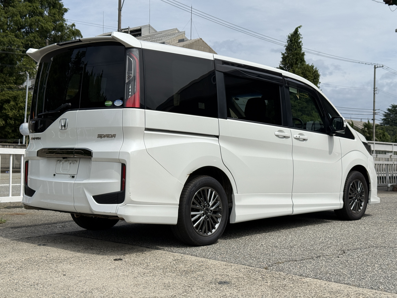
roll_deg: -1.0
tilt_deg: +1.5
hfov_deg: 39.7
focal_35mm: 48
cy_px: 149
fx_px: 550
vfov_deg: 30.3
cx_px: 198
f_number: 1.78
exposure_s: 1/9901
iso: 64
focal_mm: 6.76
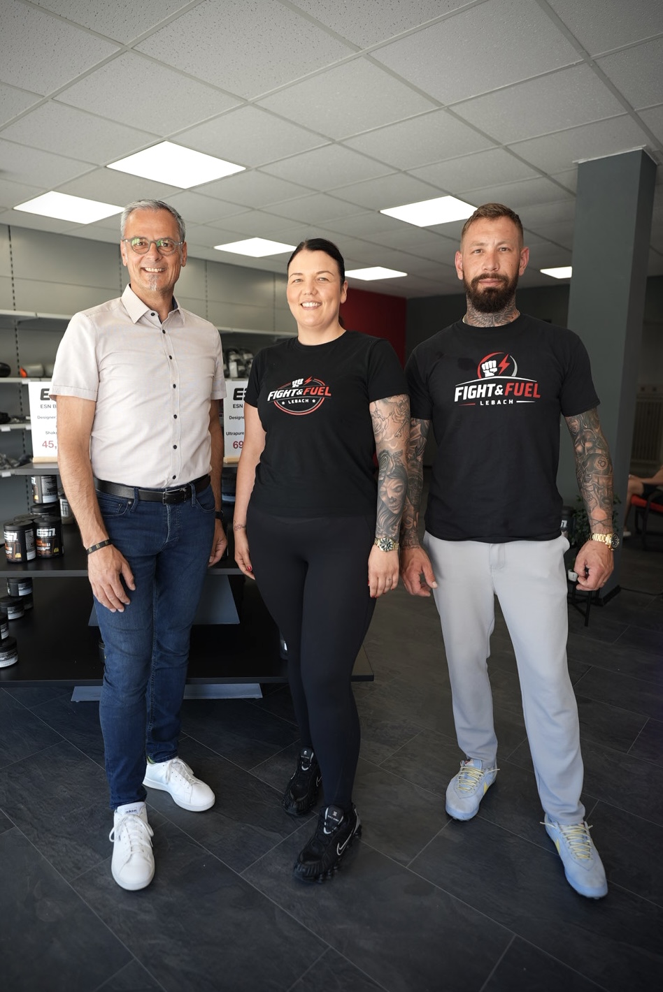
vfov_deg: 84.0
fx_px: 552
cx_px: 332
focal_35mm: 20
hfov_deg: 62.0
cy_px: 496
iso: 80
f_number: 2
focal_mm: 20
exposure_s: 1/125
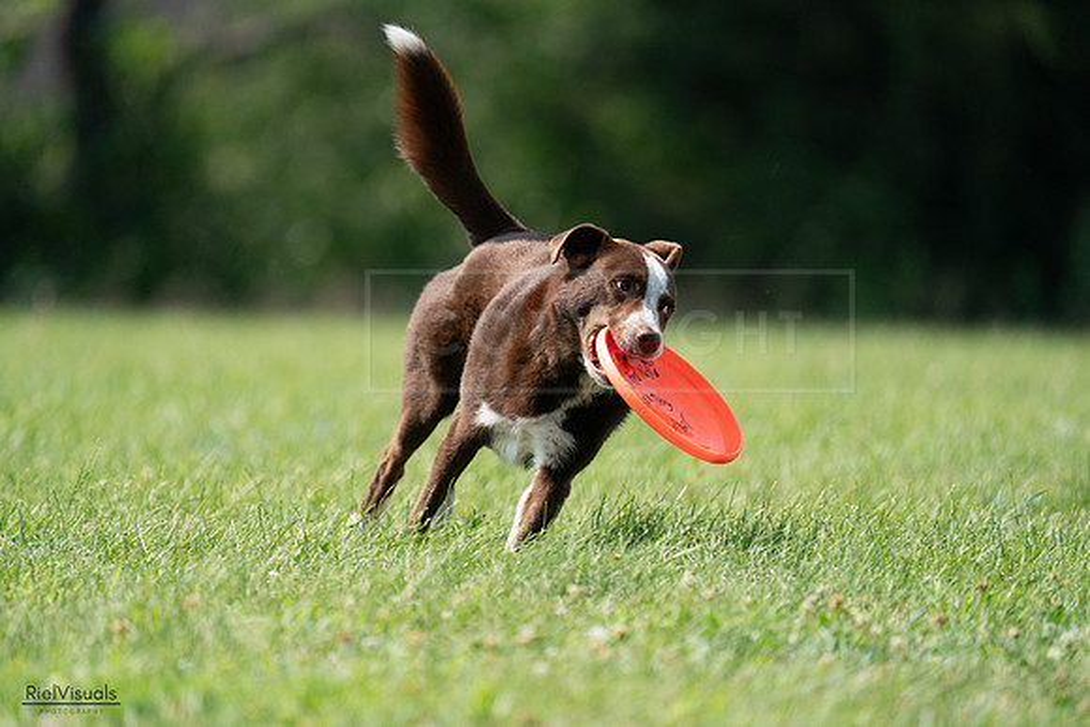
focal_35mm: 565
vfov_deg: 2.4
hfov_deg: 3.6
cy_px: 364
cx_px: 545
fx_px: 17110
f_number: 6.3
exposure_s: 1/4000
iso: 1600
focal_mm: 565
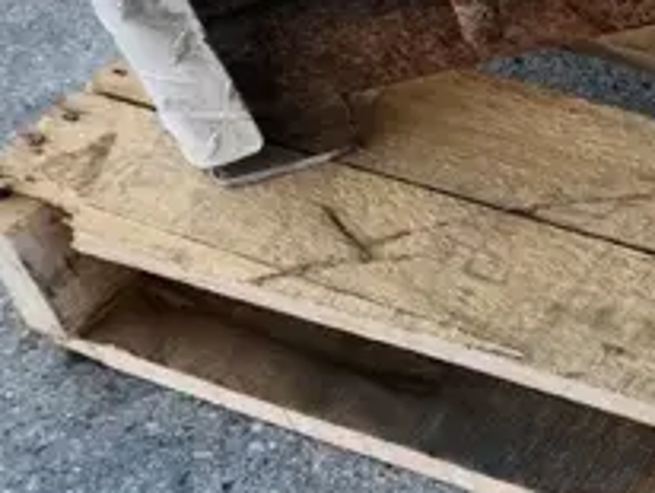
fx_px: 2027
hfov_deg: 15.5
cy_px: 235
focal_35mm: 107
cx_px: 1211
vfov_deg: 13.9
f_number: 1.8
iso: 25
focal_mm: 5.4
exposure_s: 1/180
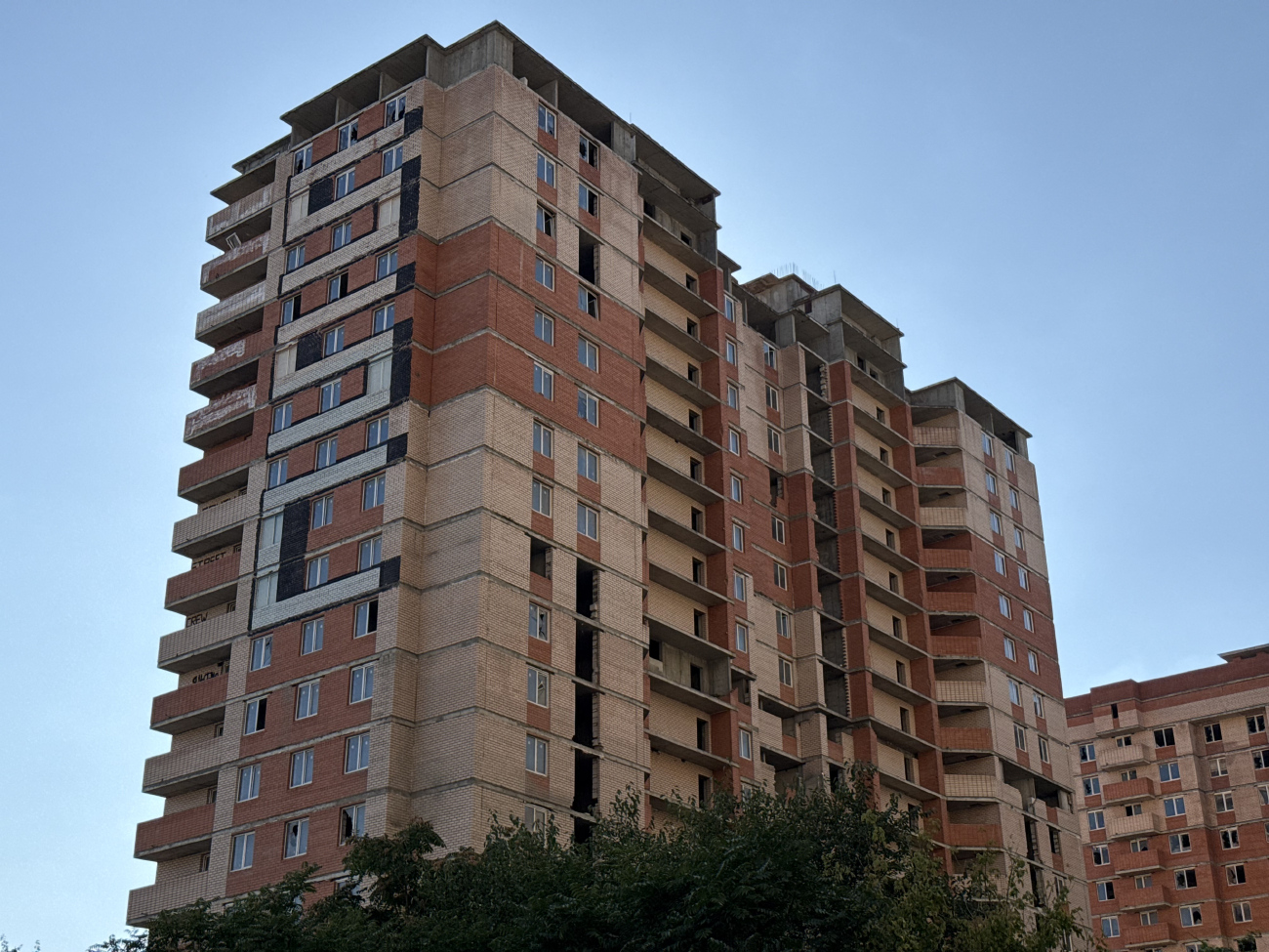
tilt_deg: +26.3
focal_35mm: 48
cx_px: 634
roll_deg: +0.2
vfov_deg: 30.3
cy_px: 476
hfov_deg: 39.7
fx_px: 1760
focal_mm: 6.76
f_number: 1.78
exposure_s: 1/7874
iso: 64
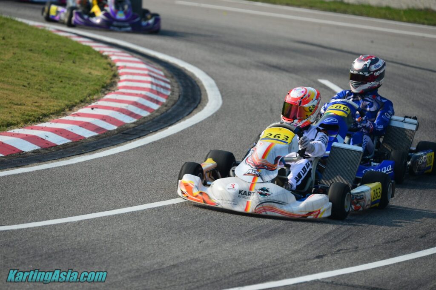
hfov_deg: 6.9
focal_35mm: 300
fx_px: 3630
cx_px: 218
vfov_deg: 4.6
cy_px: 145
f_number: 5.6
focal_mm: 300
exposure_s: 1/500
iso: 100
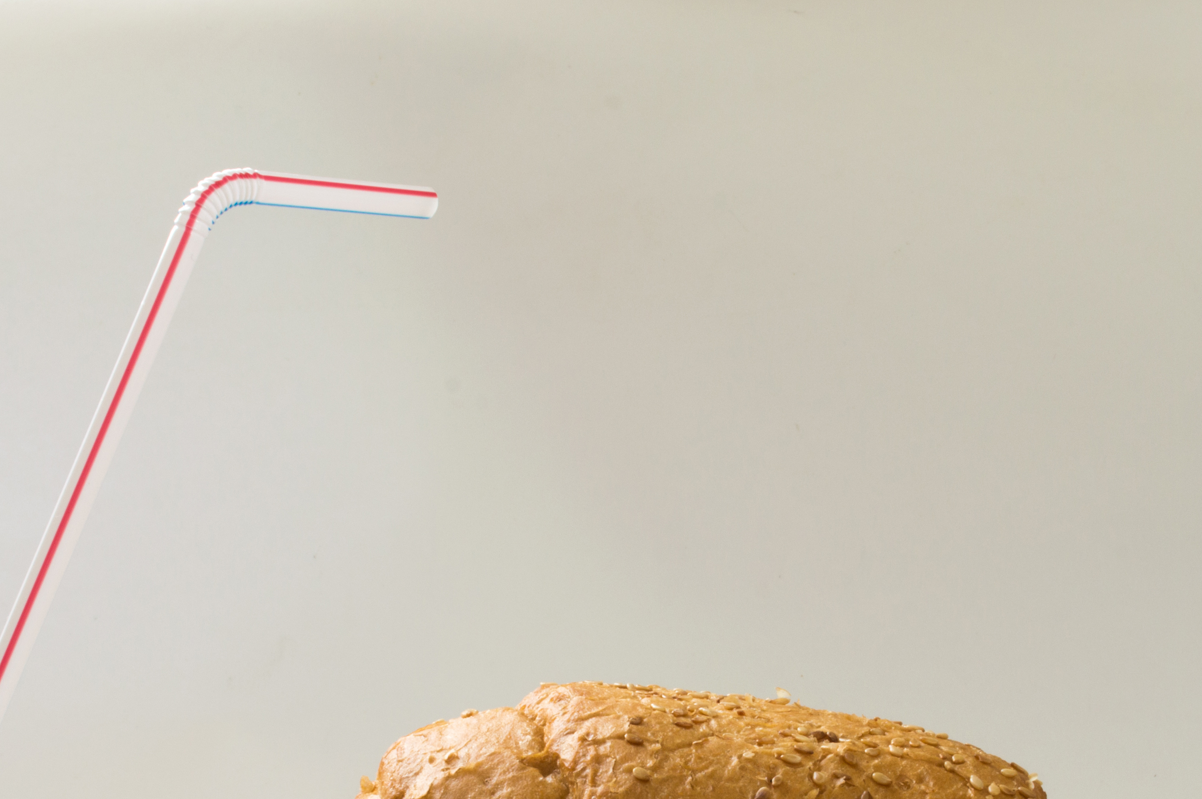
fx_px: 2769
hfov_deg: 24.5
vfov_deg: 16.1
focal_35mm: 83
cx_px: 630
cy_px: 774
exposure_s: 1
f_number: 18
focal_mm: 28
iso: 100
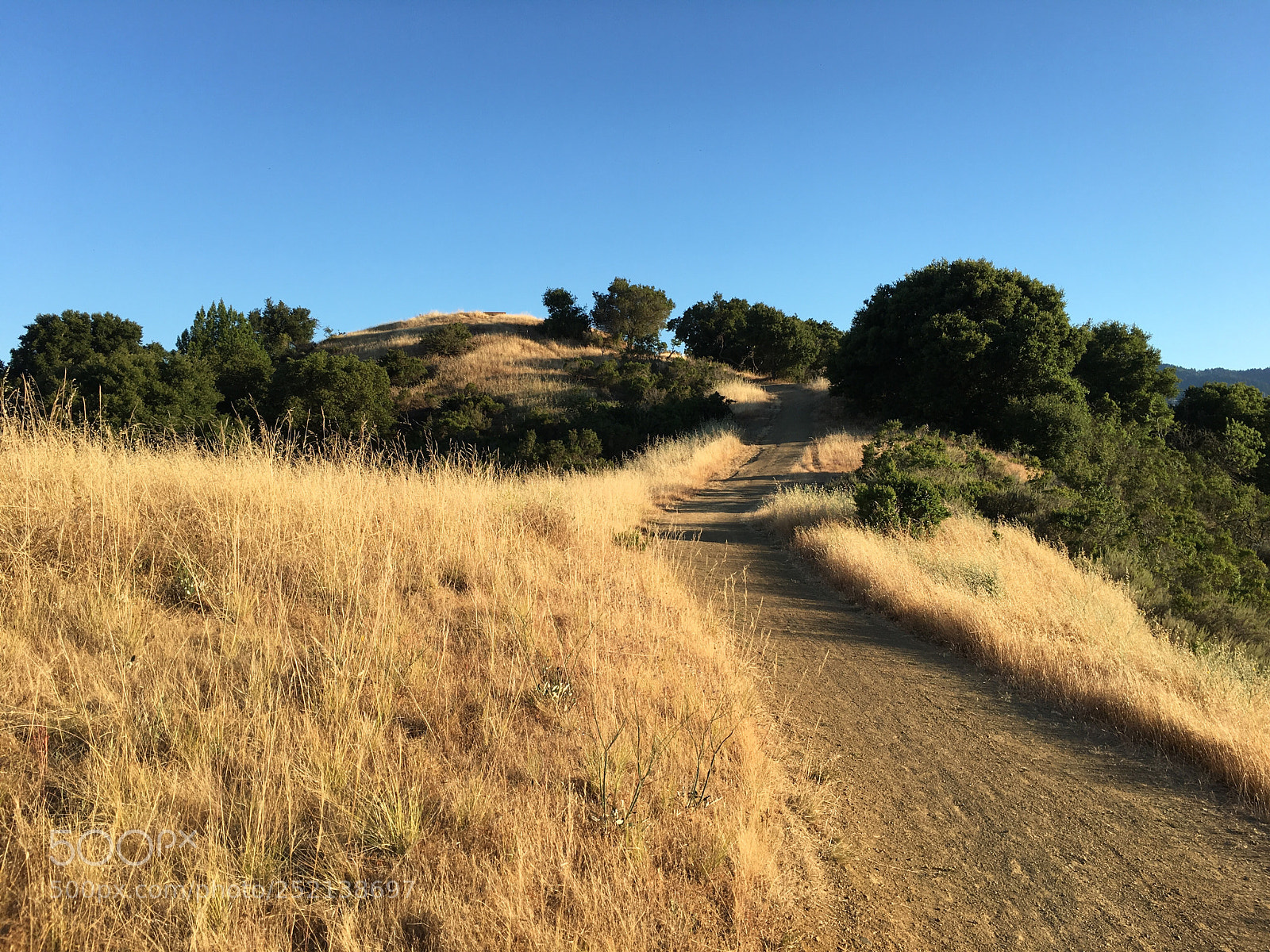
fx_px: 1064
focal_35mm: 29
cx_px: 635
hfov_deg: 61.7
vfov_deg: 48.2
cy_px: 476
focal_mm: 4.15
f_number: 2.2
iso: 25
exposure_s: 1/699
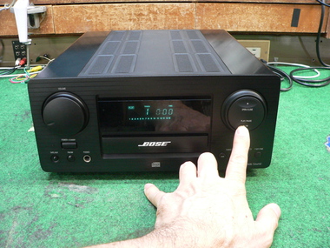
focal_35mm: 36
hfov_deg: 51.4
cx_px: 165
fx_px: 343
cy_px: 124
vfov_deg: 39.7
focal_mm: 6
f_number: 2.8
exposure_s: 1/6
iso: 200
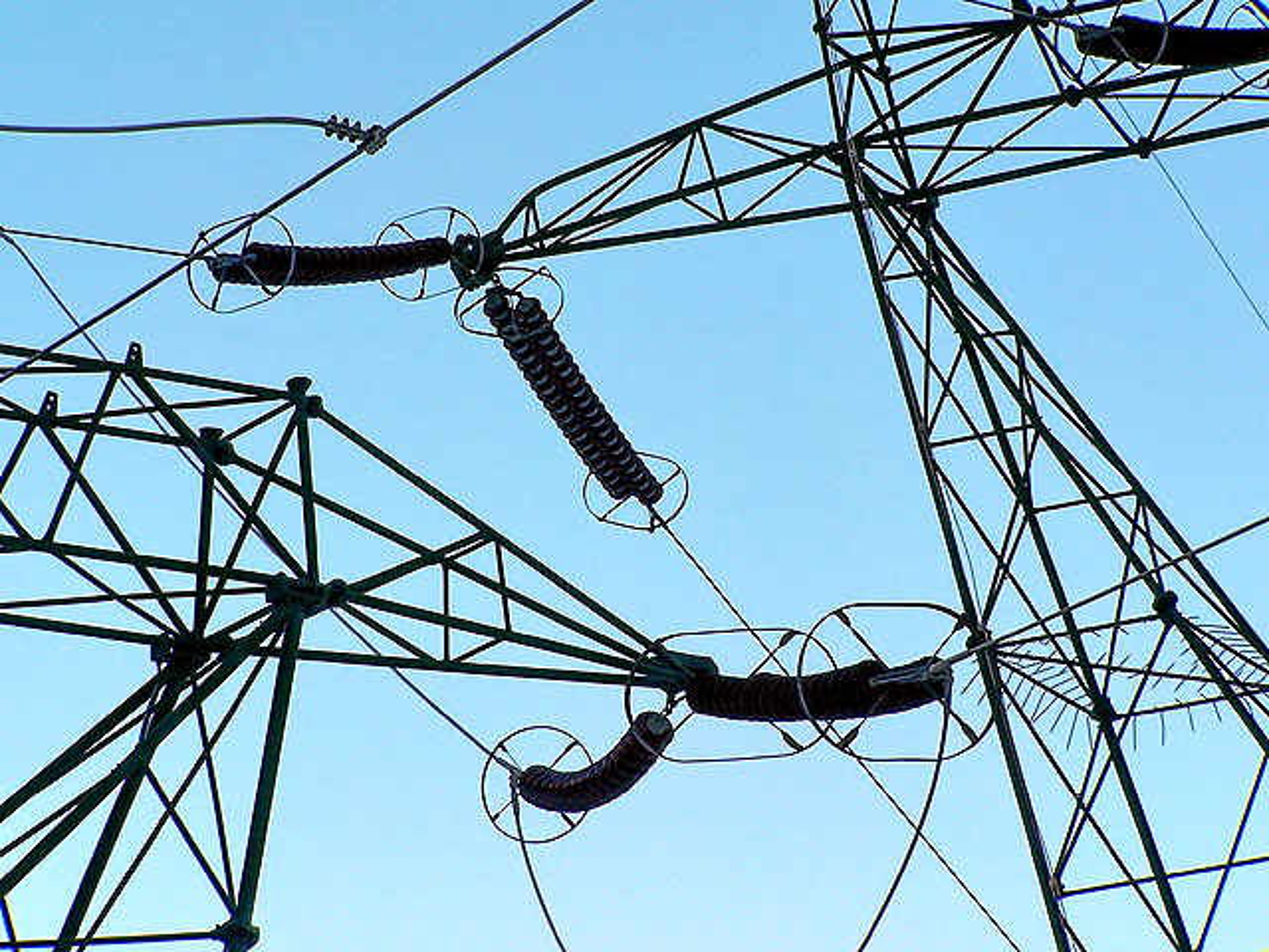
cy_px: 476
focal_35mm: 189
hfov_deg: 10.5
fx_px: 6929
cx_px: 634
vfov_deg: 7.9
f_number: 8
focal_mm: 31.3
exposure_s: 1/90
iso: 100
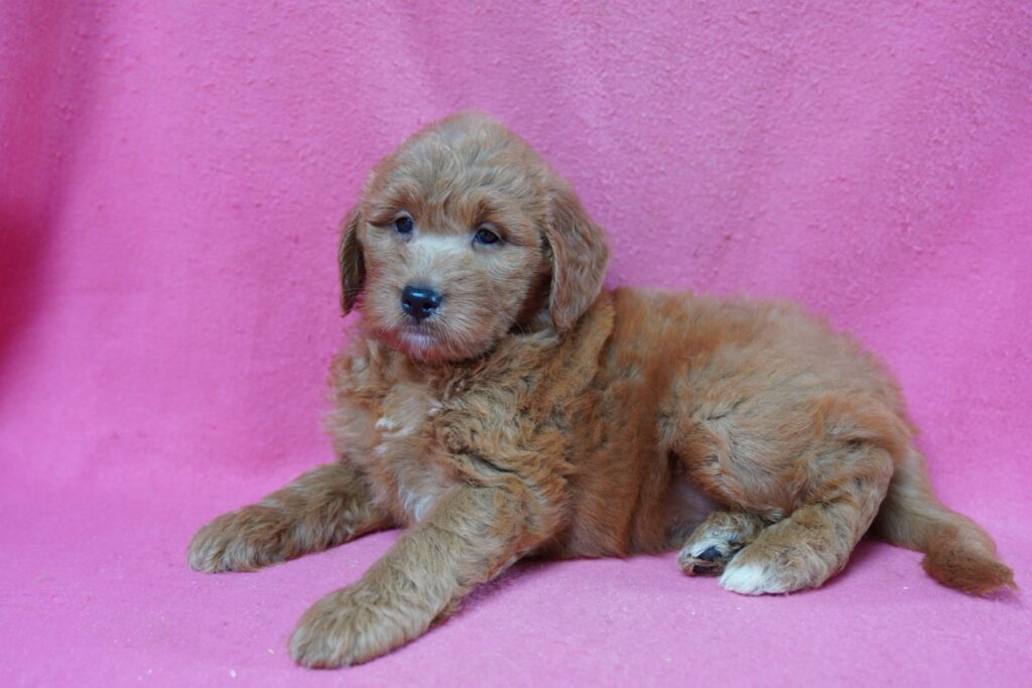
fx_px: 1333
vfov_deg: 29.0
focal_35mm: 46
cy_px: 344
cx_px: 516
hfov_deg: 42.3
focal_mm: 31
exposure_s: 1/50
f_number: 2.8
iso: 250
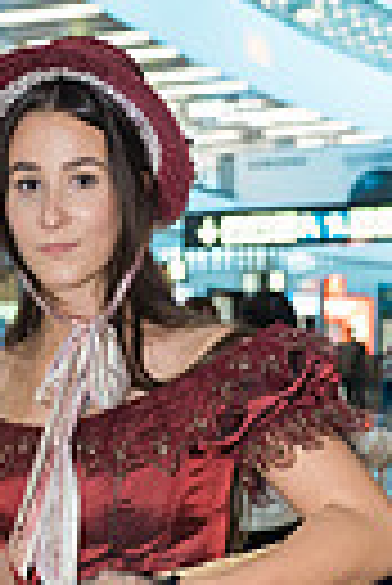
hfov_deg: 13.0
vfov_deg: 18.7
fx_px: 1694
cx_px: -5
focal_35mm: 104
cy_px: 680
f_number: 2.8
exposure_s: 1/100
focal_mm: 30
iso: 800
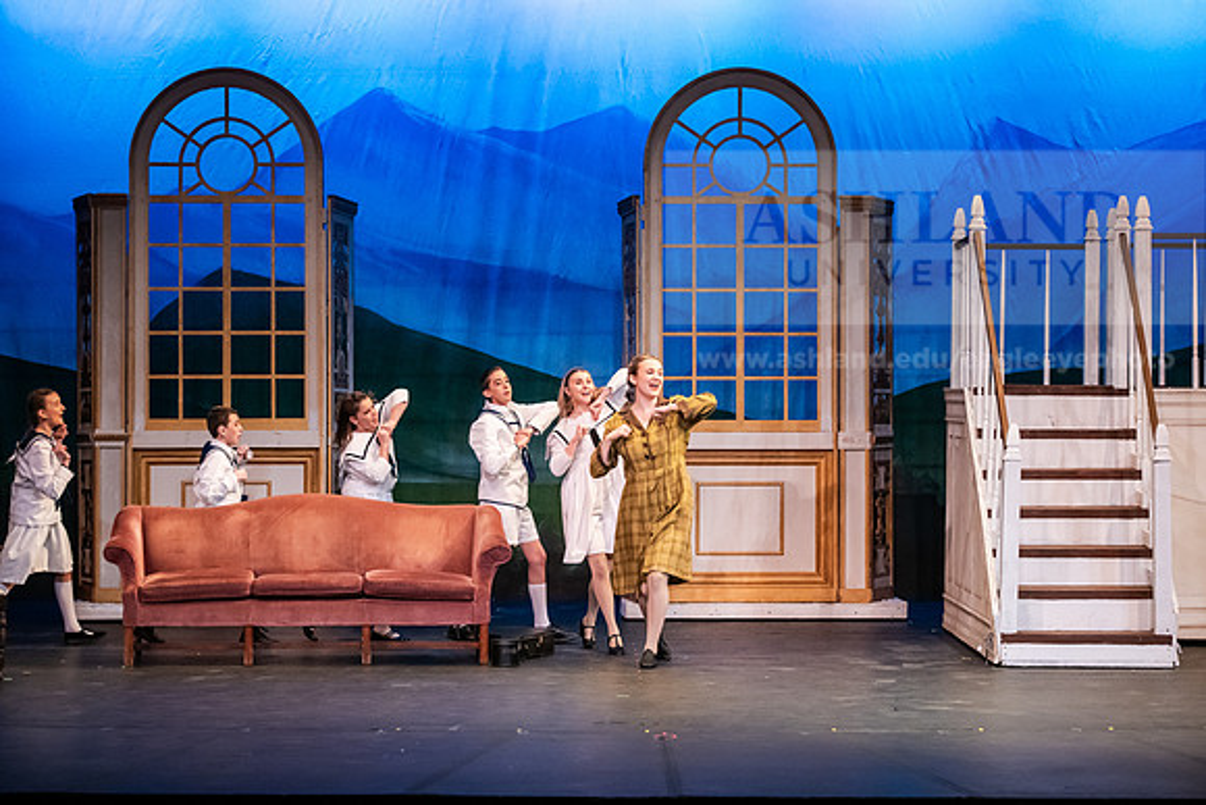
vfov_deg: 15.2
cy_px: 402
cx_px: 603
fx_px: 3016
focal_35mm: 90
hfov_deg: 22.6
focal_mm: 90
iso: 3200
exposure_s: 1/250
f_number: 3.2
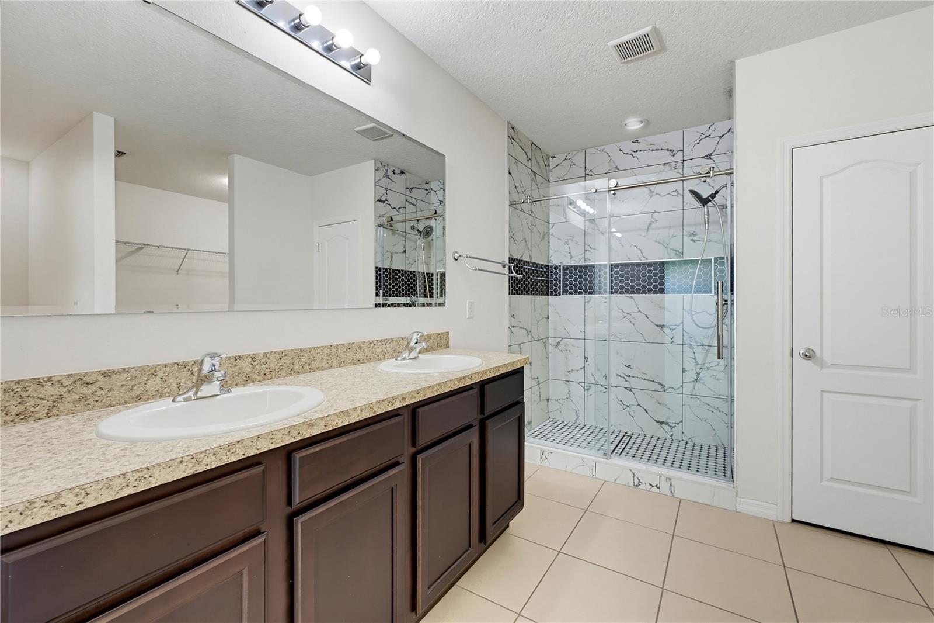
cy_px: 312
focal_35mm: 15
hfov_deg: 100.4
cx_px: 467
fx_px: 389
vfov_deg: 77.3
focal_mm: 10
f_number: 9
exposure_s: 1/3.33
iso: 500
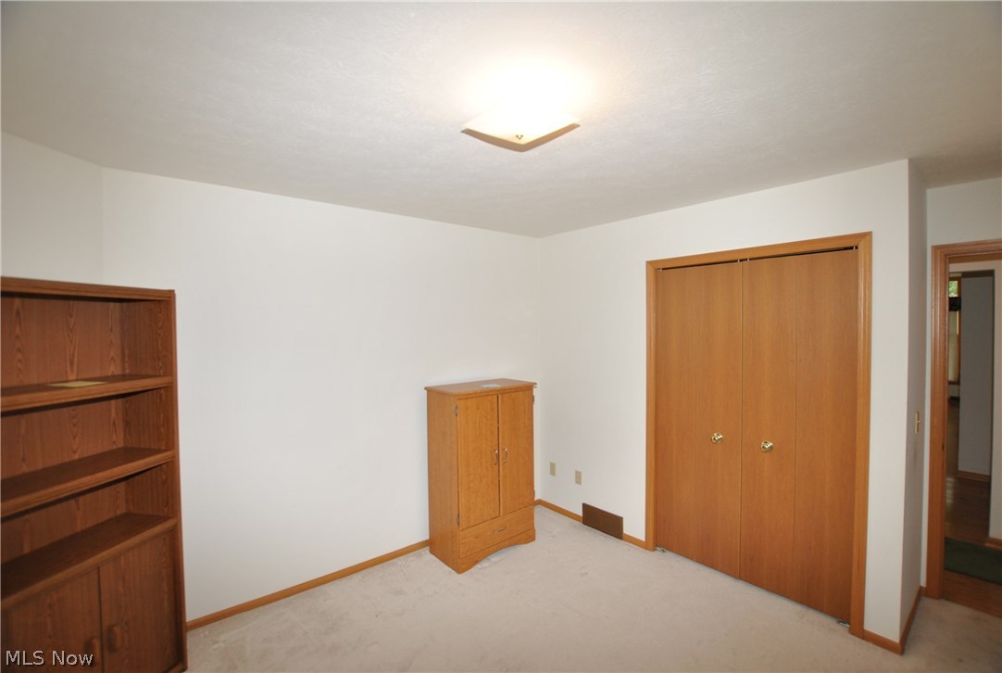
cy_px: 336
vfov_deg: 77.6
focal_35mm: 15
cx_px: 501
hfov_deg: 100.3
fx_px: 418
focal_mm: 10
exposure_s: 1/60
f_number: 4
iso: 200
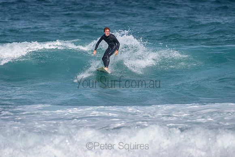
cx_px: 129
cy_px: 61
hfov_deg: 3.4
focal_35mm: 613
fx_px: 4001
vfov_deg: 2.2
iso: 140
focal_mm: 500
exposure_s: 1/2000
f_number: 5.6
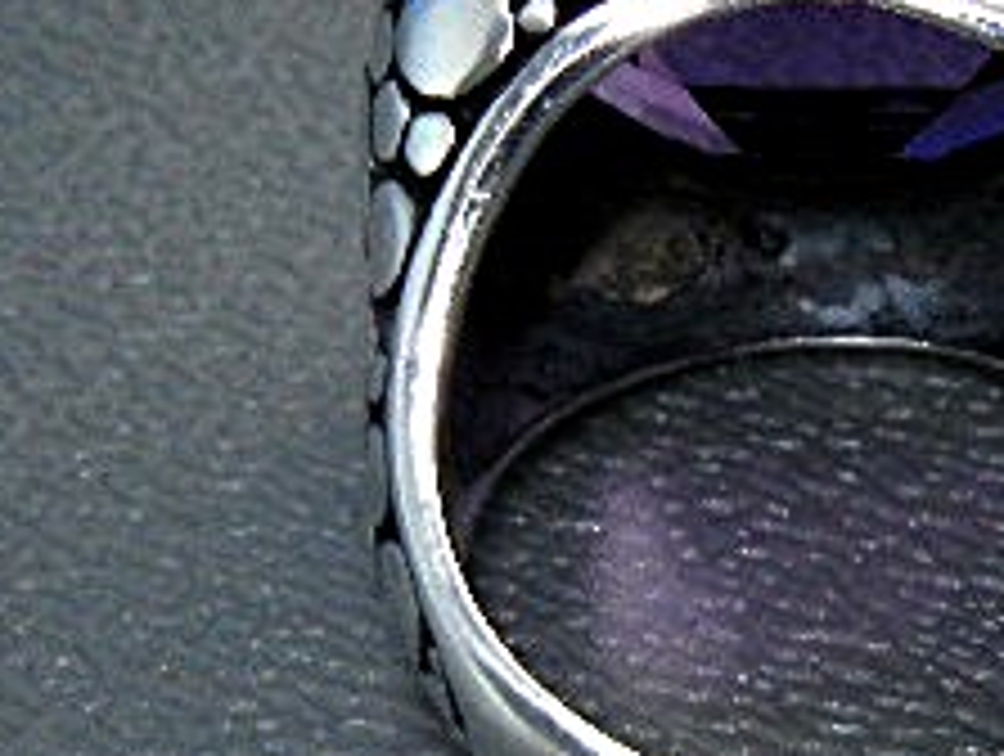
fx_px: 4910
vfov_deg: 8.8
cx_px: 905
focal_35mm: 169
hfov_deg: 11.6
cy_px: 382
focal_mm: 10.6
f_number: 8
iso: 394
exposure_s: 1/30
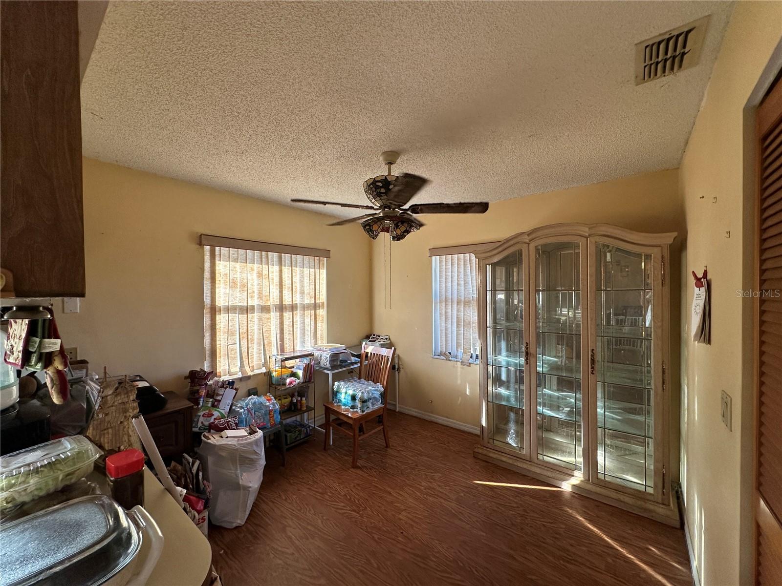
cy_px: 293
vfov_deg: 85.7
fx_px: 316
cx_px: 391
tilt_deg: -0.2
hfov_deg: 102.1
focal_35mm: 14
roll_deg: +0.4
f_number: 2.2
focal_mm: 2.22
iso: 125
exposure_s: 1/99
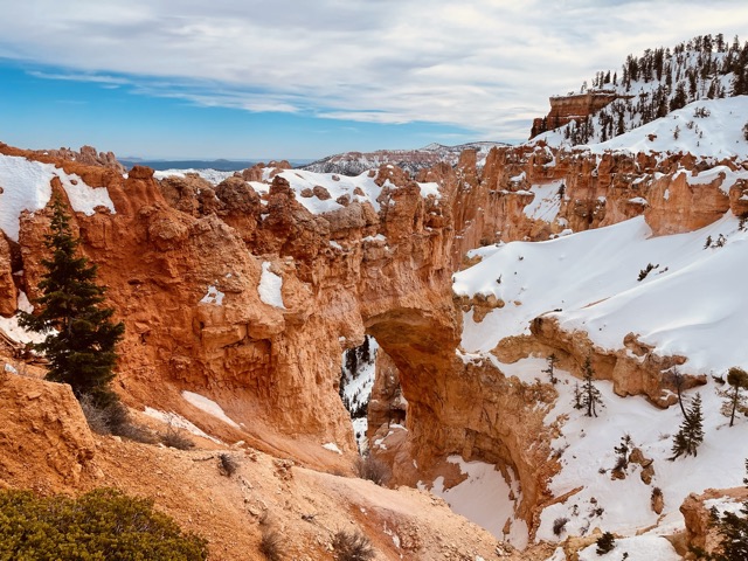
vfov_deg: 54.9
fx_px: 540
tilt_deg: -13.5
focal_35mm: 25
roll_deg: -0.8
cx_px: 374
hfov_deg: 69.4
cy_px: 280
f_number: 1.6
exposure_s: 1/4525
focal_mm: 5.1
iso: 32
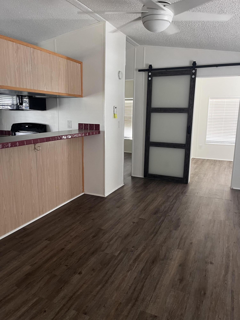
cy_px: 160
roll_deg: +0.6
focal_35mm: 26
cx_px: 120
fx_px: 240
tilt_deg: -8.7
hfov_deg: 53.1
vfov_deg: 67.3
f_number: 1.6
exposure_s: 1/61
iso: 125
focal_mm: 5.1
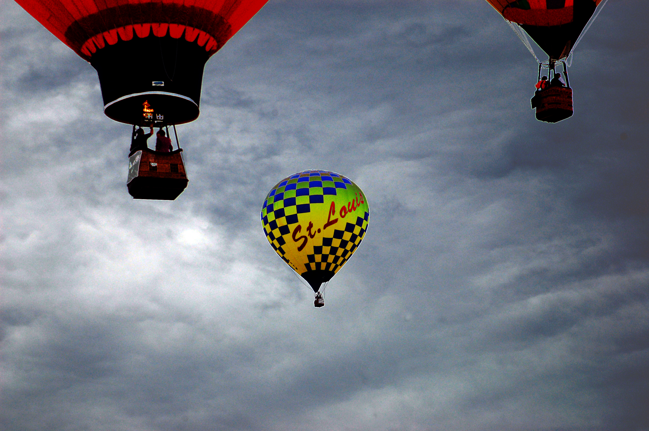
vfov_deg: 7.5
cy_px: 216
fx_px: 3296
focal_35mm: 183
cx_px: 324
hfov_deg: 11.2
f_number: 9.5
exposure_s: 1/250
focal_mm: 122
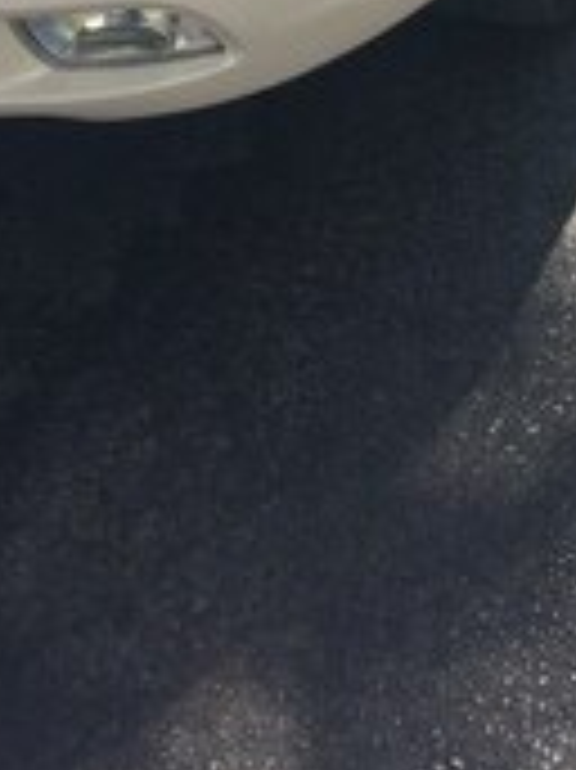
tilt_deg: -23.4
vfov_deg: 20.5
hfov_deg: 17.5
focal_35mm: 84
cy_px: -324
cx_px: 405
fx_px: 1866
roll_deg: +3.8
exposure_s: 1/838
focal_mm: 4.15
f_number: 2.2
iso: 32
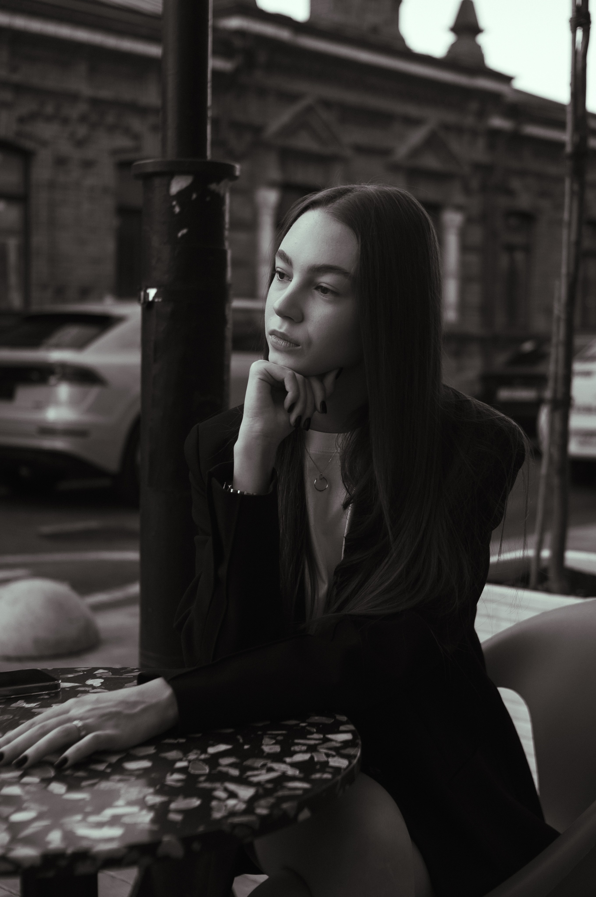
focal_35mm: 52
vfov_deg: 37.9
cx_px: 298
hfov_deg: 25.7
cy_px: 448
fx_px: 1307
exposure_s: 1/400
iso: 100
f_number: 2
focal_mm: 35
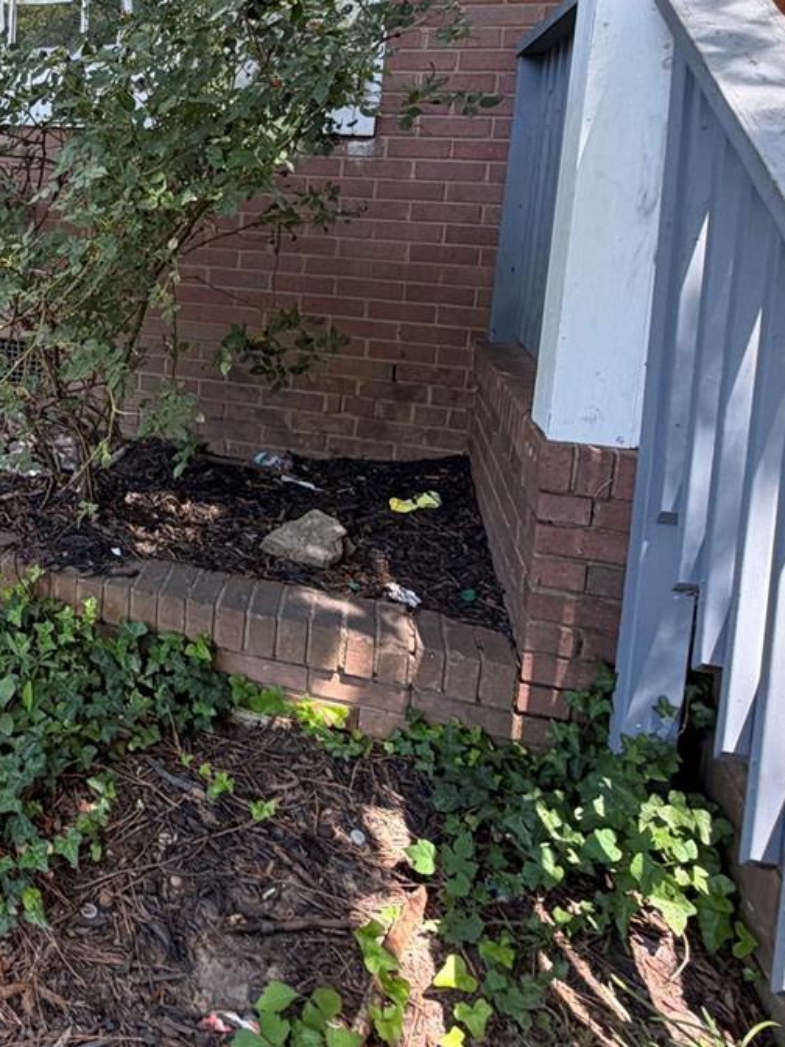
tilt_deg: -6.0
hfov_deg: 39.0
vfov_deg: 54.9
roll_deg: -2.4
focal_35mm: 32
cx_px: -2
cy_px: 299
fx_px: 968
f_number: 2.2
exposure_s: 1/121
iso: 64
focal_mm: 2.22
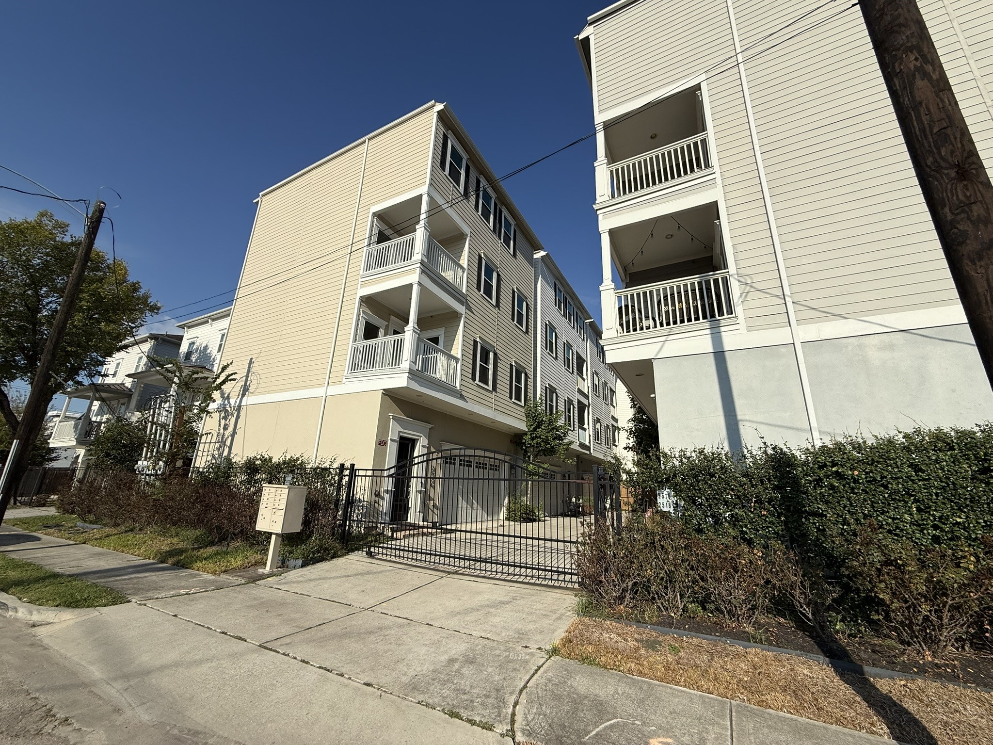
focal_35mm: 14
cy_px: 372
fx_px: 402
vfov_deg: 85.7
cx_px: 496
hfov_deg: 102.1
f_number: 2.2
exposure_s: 1/4425
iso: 50
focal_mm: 2.22
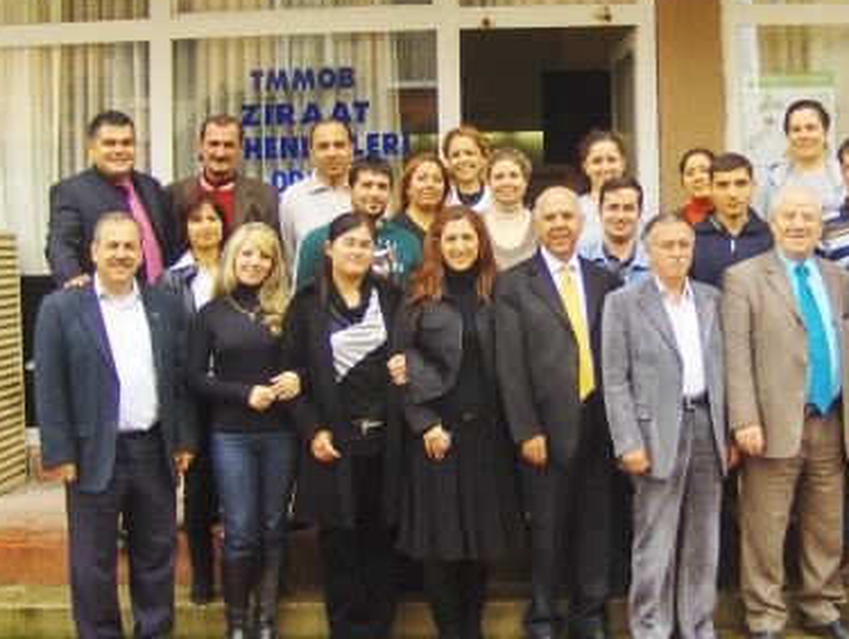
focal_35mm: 56
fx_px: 1375
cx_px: 595
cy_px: 262
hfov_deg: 33.9
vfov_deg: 26.1
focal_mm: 7.5
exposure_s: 1/226
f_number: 2.8
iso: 100
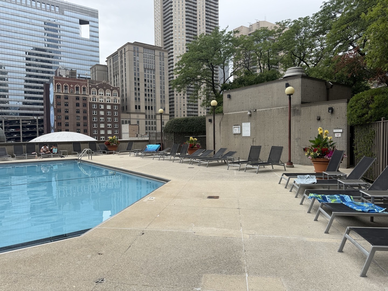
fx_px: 269
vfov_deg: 56.8
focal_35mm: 24
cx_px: 194
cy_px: 146
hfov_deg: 71.6
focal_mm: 6.76
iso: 80
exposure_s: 1/3021
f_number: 1.78
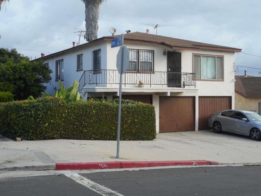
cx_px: 130
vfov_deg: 28.6
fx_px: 385
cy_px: 98
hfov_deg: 37.5
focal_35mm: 51
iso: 80
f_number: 4.9
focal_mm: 9.1
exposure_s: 1/160
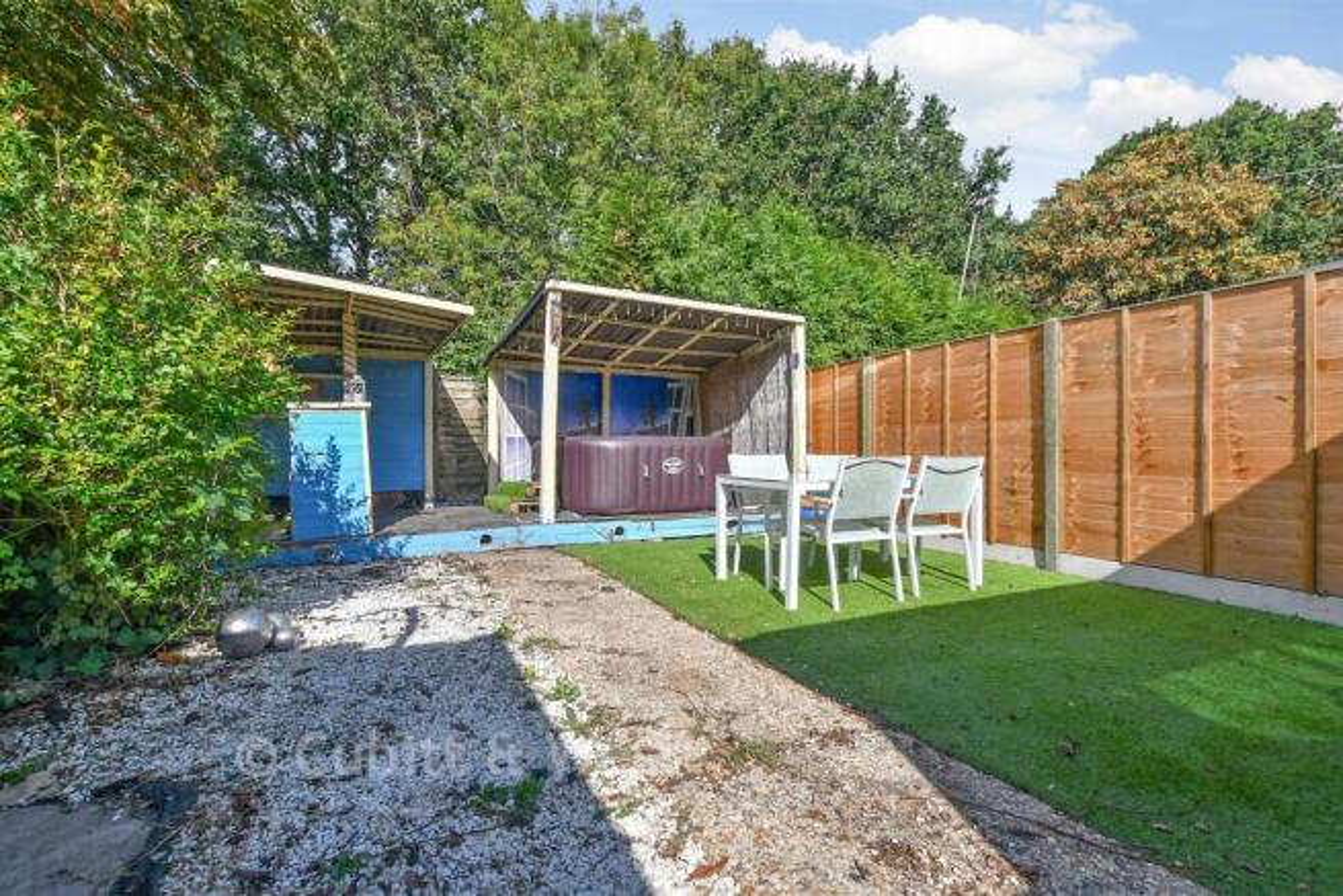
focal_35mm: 15
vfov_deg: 77.4
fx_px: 560
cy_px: 448
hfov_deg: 100.4
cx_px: 672
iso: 160
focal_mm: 10
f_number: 8
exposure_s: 1/400
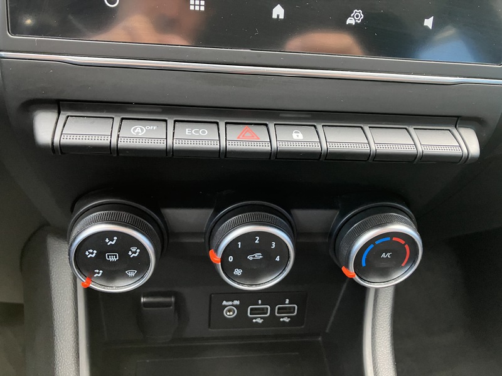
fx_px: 406
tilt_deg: -33.4
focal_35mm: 28
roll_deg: -6.1
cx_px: 251
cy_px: 188
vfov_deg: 49.7
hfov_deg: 63.4
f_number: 1.8
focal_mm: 3.99
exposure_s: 1/57
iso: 320
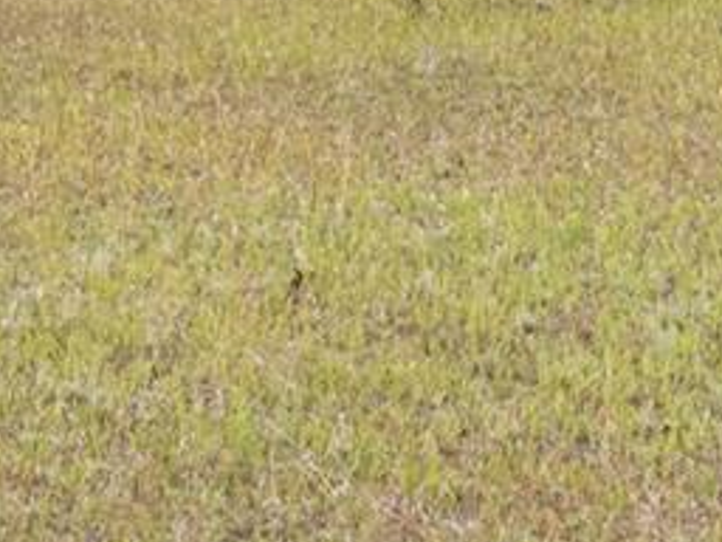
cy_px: -644
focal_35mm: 135
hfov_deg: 14.6
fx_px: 2816
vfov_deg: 10.0
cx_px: 268
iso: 150
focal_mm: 12.29
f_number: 2.8
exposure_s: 1/120
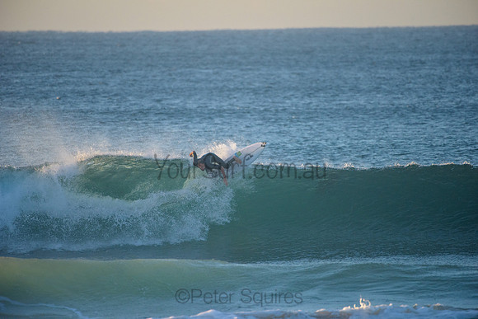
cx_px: 239
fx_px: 6640
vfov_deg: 2.8
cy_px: 160
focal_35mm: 500
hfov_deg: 4.1
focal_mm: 500
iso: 1600
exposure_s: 1/2500
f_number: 5.6
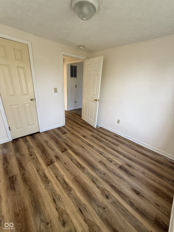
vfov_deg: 102.1
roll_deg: -3.8
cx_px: 87
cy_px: 116
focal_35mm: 14
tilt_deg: -21.4
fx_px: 94
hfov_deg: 85.7
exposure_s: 1/99
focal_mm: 2.22
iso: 64
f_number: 2.2
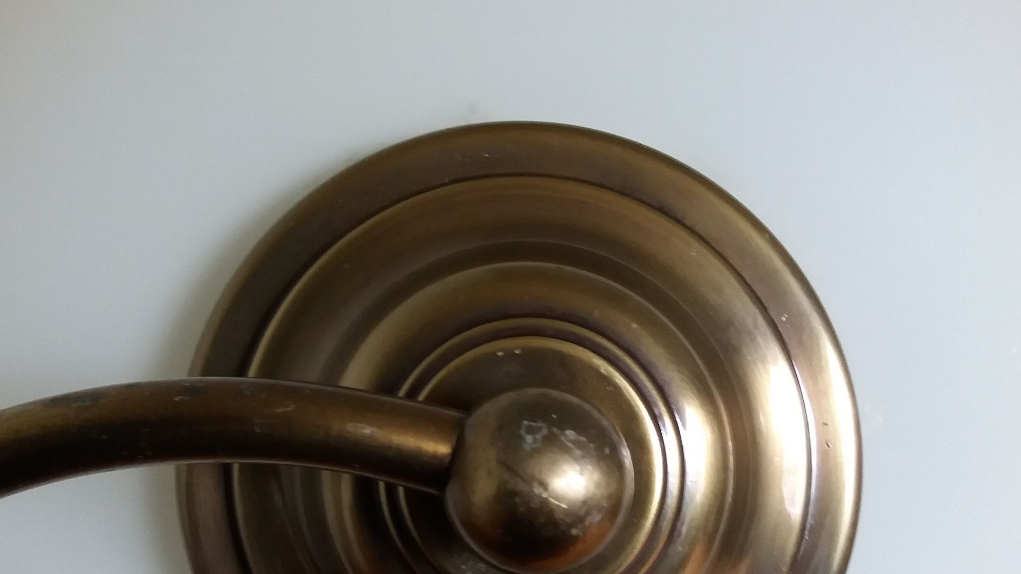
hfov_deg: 43.7
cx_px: 485
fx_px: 1272
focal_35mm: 47
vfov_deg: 25.4
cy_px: 273
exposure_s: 1/30
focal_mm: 3.7
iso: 160
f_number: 1.9
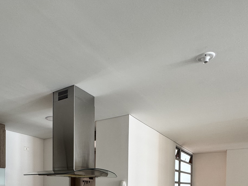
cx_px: 86
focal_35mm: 31
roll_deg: -0.6
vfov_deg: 39.1
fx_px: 222
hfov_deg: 57.3
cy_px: 194
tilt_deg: -2.1
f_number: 2.2
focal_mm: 2.22
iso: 80
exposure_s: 1/99
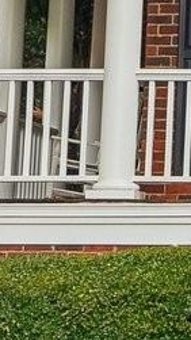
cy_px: -161
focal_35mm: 256
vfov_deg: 8.3
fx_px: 2307
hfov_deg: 4.6
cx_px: 536
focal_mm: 20
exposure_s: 1/30
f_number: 8
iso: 100
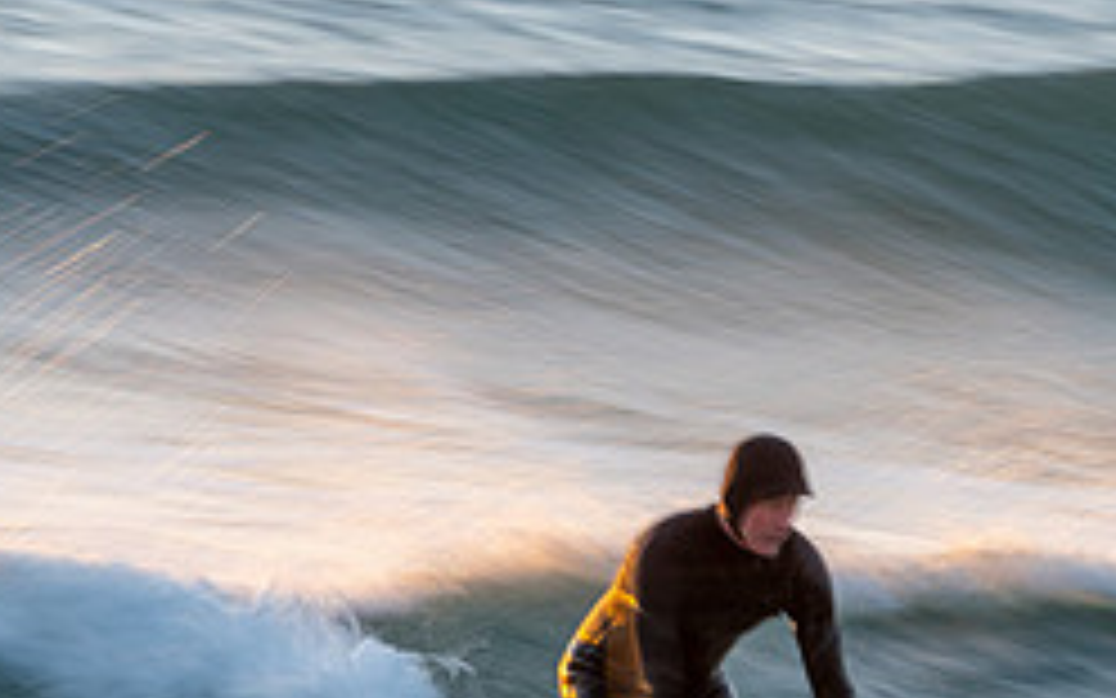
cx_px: 842
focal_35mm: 1191
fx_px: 36224
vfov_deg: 1.1
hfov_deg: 1.8
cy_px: 813
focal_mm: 500
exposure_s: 1/13
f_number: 14
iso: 64
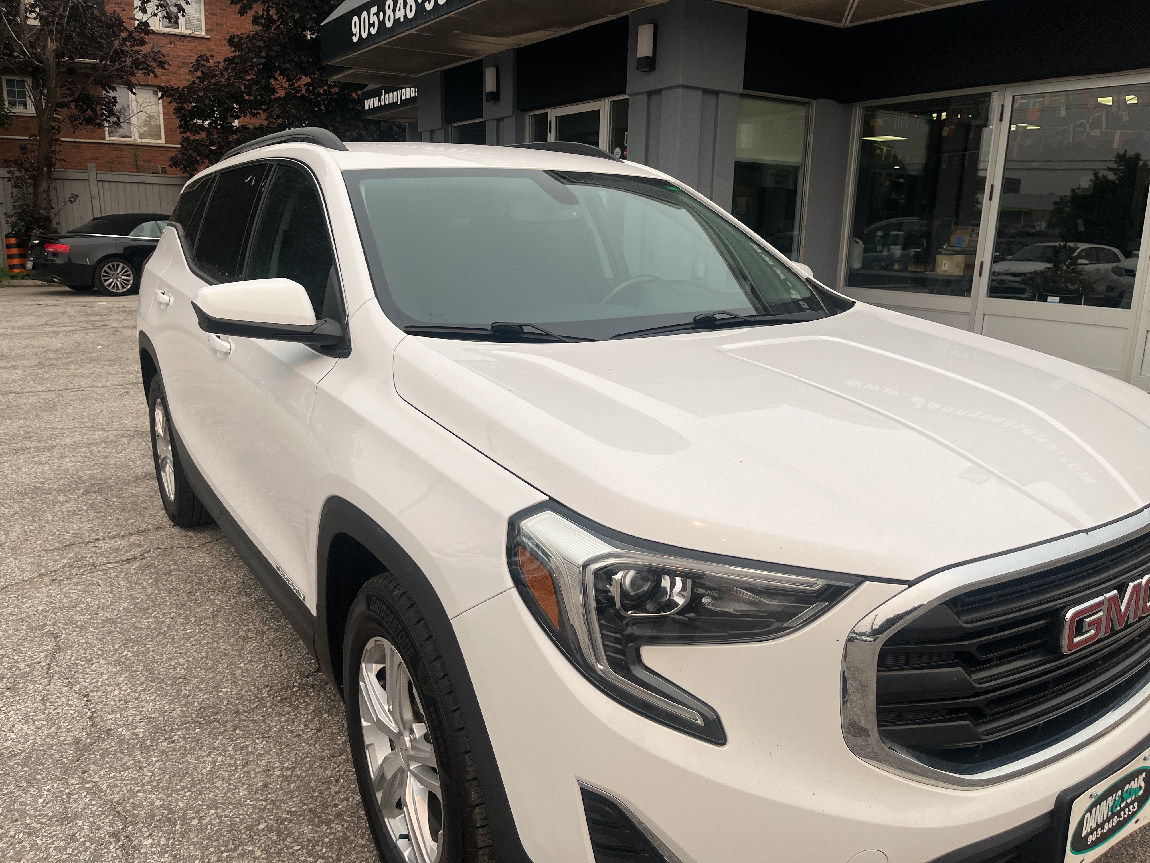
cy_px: 432
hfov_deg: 67.3
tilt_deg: -14.3
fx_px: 864
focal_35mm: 26
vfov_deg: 53.1
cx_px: 575
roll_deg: -0.6
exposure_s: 1/4016
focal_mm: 5.1
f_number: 1.6
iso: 50
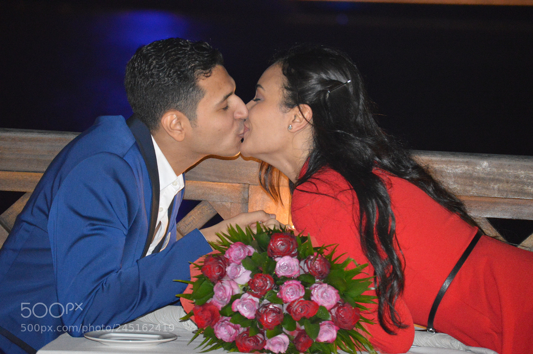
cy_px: 177
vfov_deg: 8.2
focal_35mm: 168
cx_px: 266
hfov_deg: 12.2
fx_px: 2485
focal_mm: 112
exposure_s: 1/60
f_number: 4.8
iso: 3200
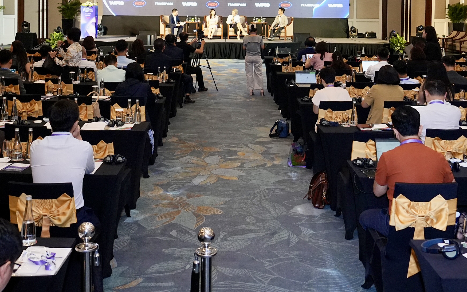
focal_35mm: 49
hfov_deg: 41.0
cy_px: 25
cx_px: 221
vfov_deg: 25.5
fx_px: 624
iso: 3200
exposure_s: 1/100
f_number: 4
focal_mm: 24
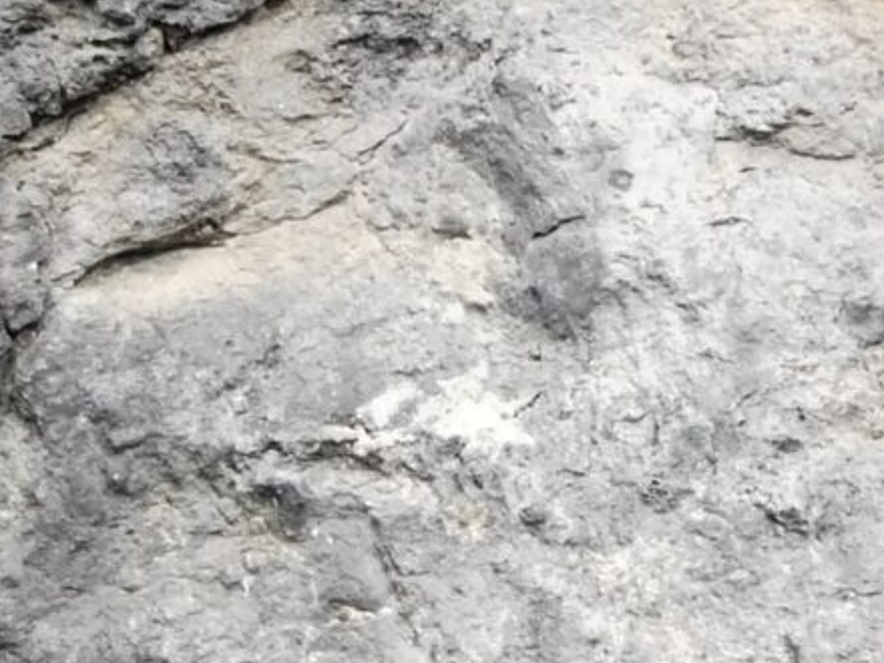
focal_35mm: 163
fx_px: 4163
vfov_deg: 8.5
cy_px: -784
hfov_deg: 11.1
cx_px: 1686
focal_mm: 2.96
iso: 64
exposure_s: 1/318
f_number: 2
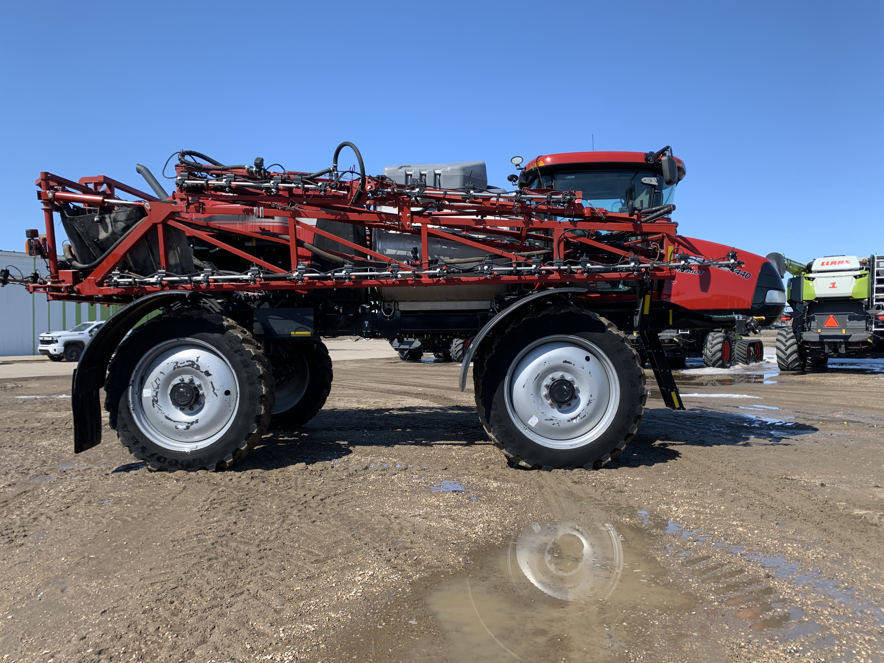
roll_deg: +0.1
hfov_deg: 67.3
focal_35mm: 26
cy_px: 332
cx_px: 442
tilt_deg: +0.0
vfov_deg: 53.1
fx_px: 664
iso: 25
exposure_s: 1/2114
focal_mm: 4.25
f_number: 1.8
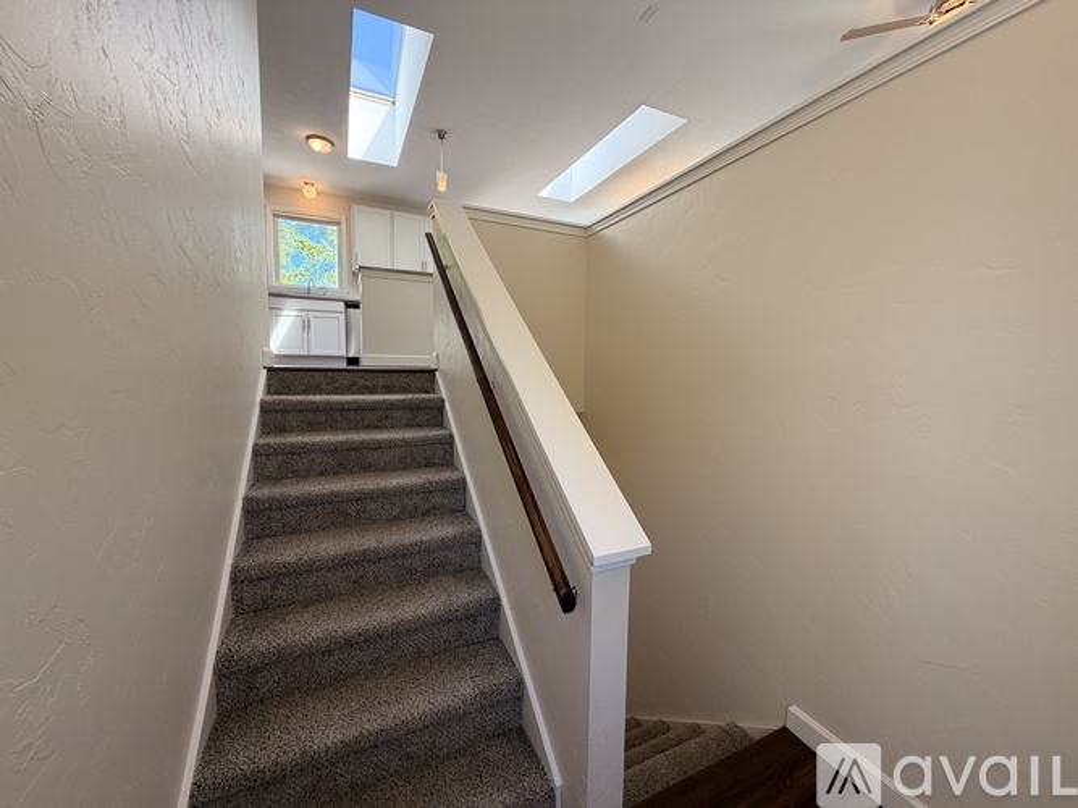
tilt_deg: -4.8
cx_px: 539
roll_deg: -0.5
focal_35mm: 14
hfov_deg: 102.1
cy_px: 404
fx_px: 436
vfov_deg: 85.7
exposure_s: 1/121
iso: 100
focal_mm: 2.22
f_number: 2.2
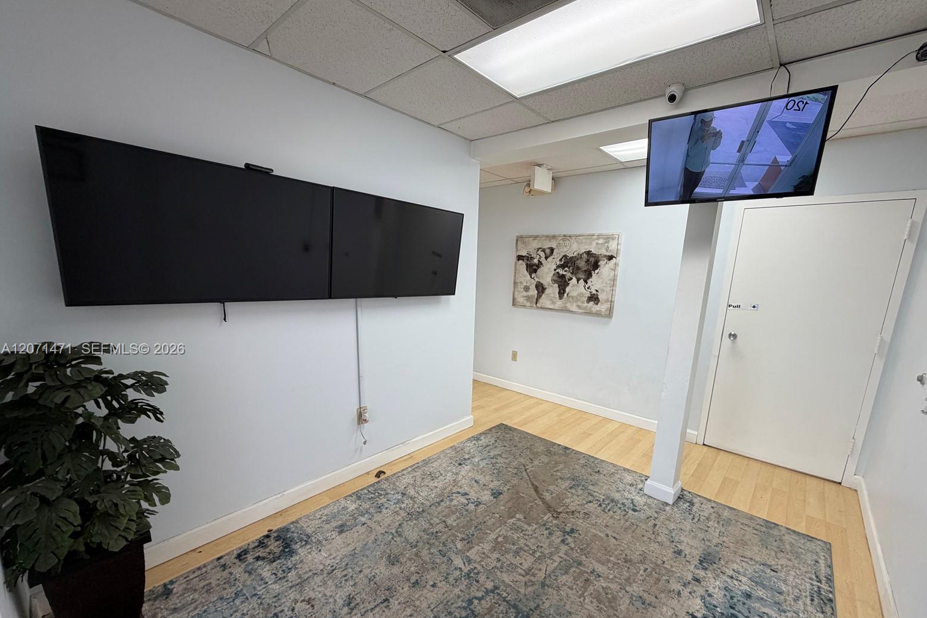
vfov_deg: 76.9
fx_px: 386
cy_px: 350
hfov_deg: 100.4
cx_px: 476
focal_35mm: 15
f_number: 2.2
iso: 125
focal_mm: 2.22
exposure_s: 1/120
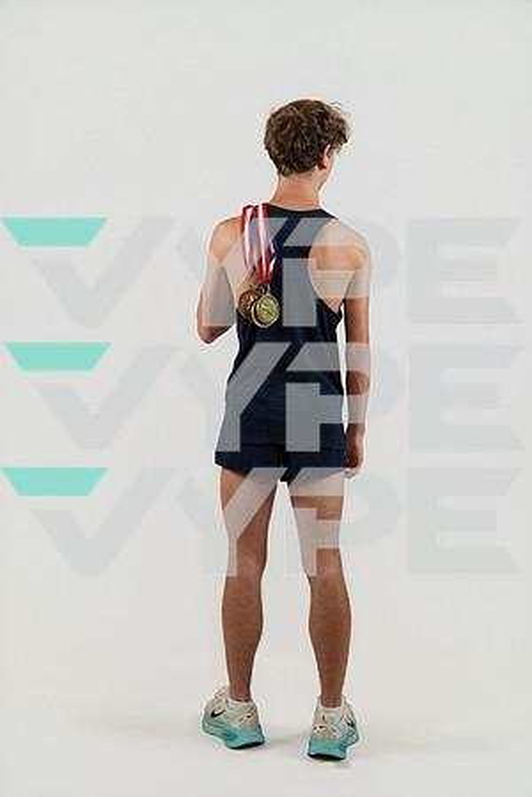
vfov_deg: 40.3
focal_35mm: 49
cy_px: 398
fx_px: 1088
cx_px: 266
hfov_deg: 27.5
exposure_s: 1/125
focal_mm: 49.1
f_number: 4
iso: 320
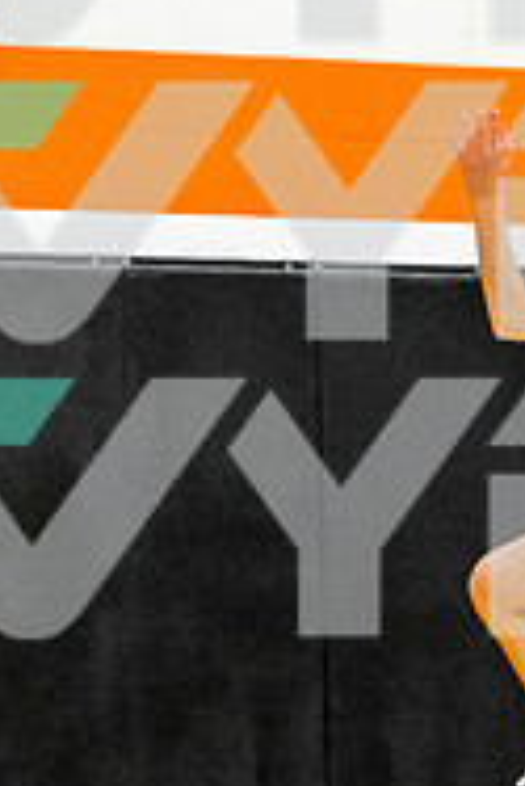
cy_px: 326
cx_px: 498
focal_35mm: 404
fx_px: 8821
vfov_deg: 5.1
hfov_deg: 3.4
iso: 2000
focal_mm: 100
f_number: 2.8
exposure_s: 1/1250
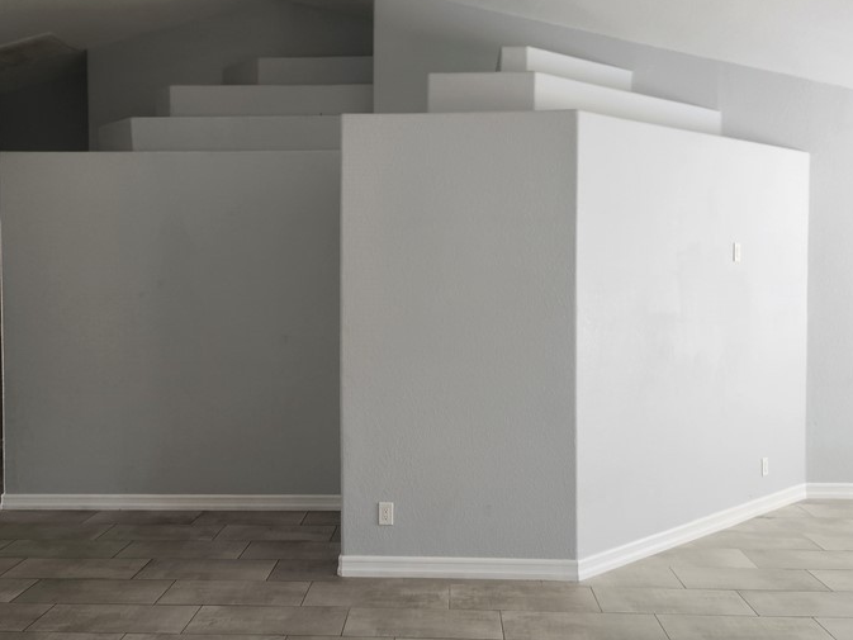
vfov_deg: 40.7
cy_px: 305
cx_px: 403
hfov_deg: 52.6
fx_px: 863
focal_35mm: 35
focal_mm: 5.54
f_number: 1.8
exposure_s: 1/180
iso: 100
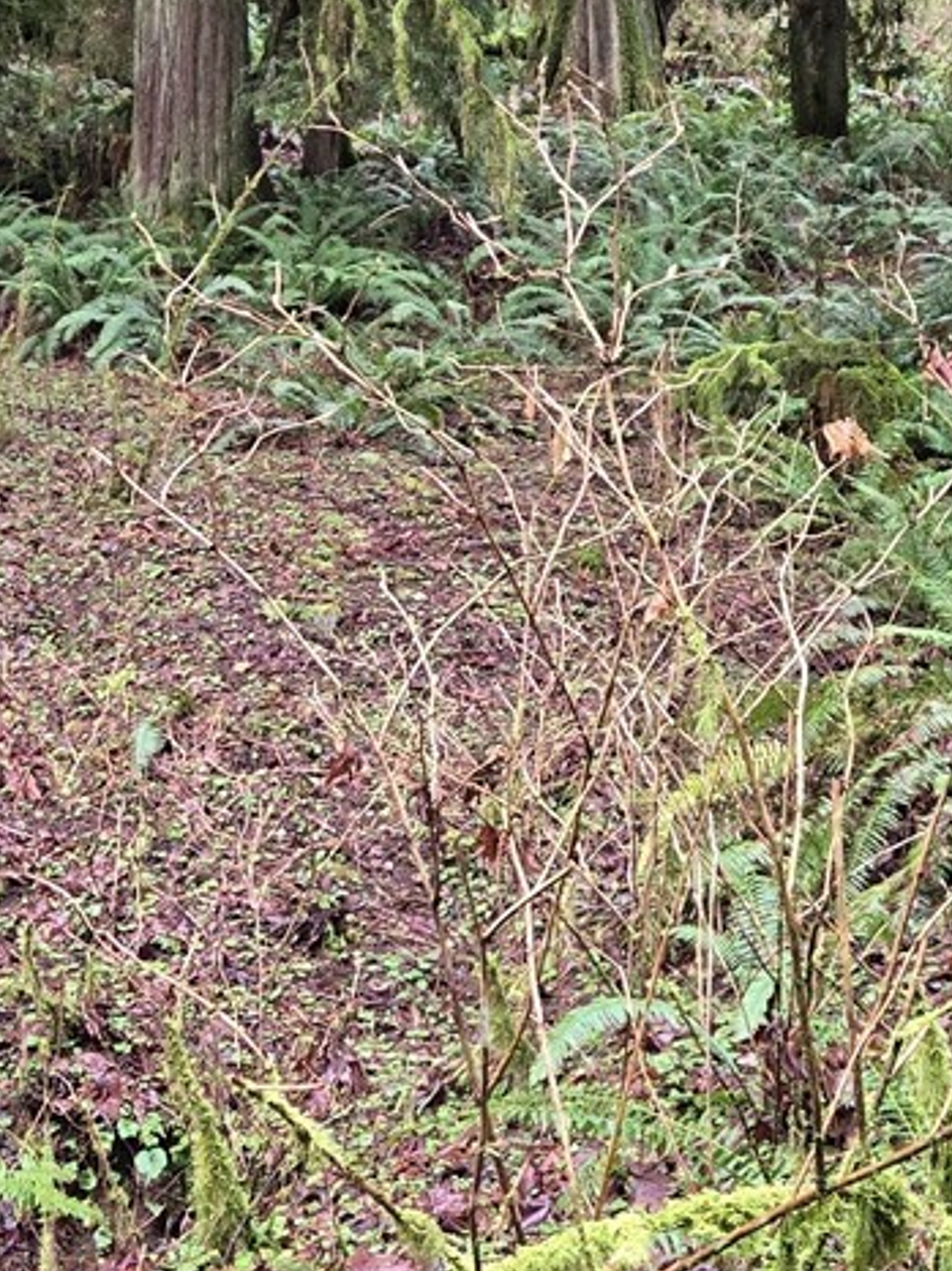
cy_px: 355
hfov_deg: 18.6
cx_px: 507
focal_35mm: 79
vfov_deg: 24.5
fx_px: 2900
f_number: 1.8
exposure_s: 1/120
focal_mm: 5.4
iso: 200
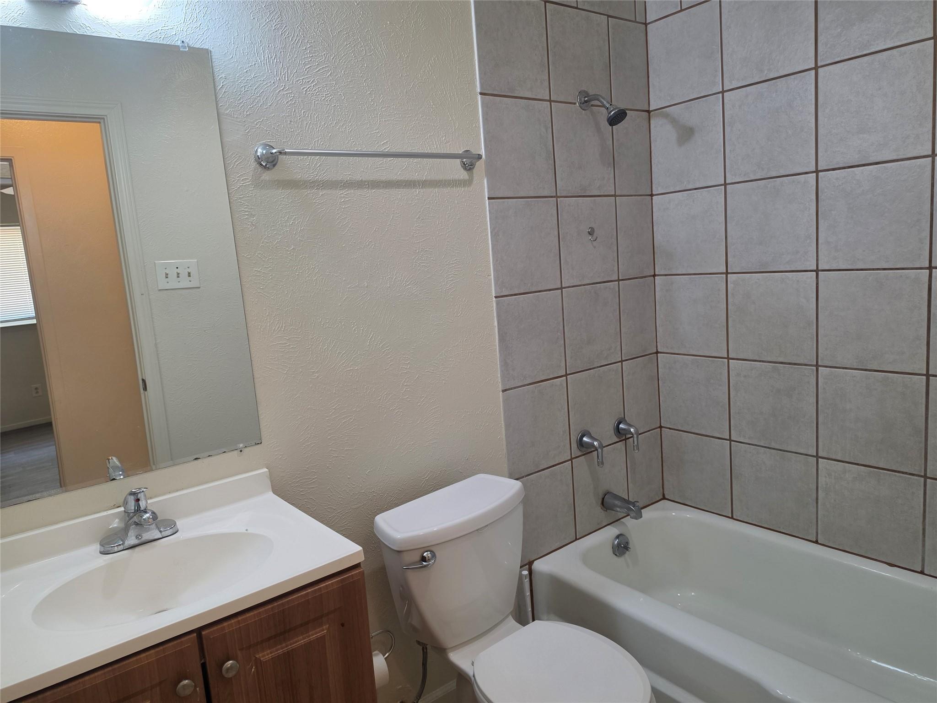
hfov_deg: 73.9
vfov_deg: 58.9
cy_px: 352
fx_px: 623
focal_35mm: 23
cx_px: 468
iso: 200
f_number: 1.4
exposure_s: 1/120
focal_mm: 6.5
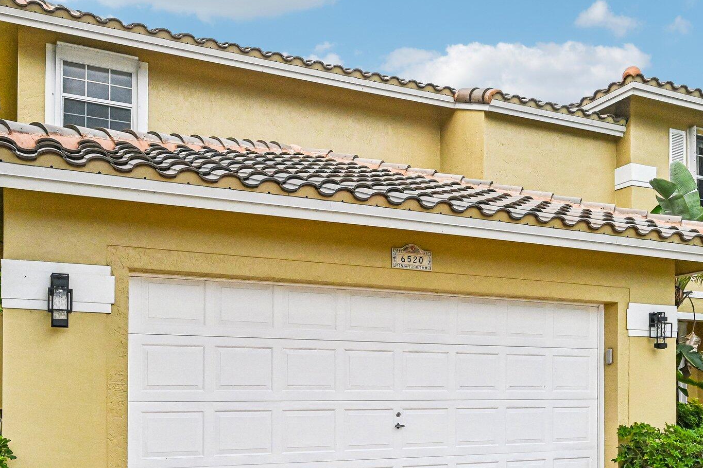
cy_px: 295
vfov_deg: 39.7
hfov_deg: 57.2
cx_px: 359
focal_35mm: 33
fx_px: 644
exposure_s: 1/4000
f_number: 8
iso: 4000
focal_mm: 22
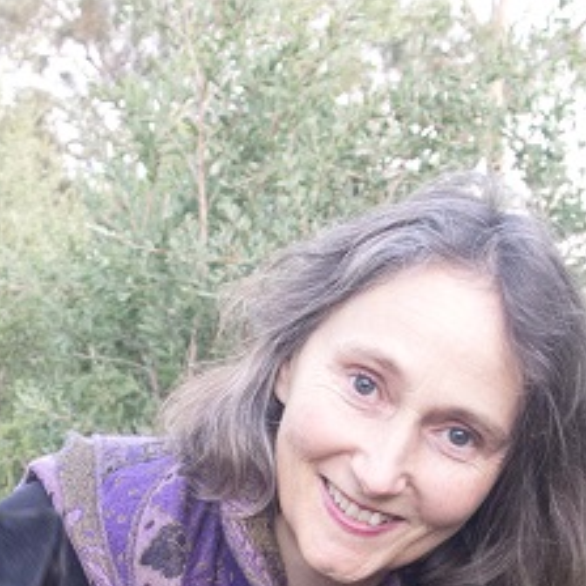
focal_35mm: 82
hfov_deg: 20.8
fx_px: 1571
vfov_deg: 19.8
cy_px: 719
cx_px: 93
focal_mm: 15
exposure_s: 1/40
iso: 2500
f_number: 4.5
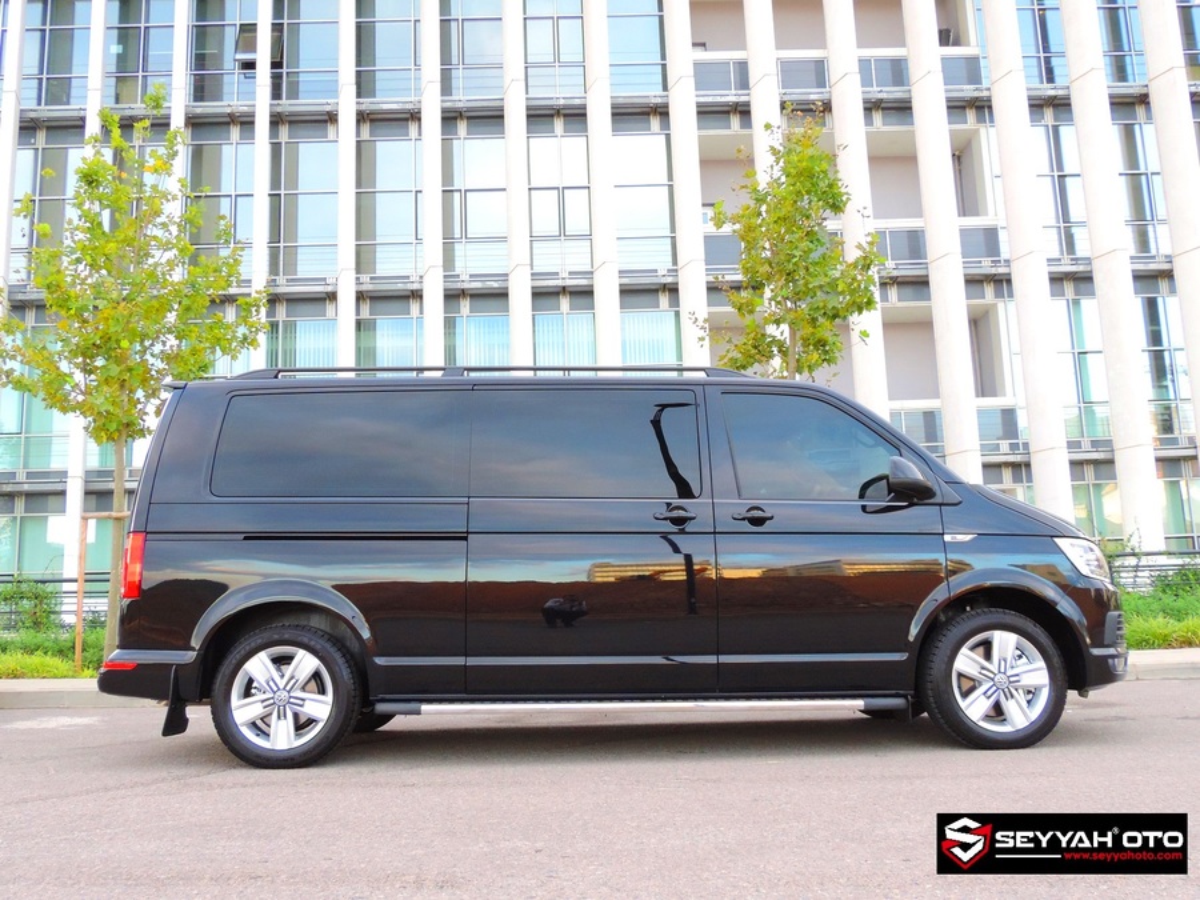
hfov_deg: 60.0
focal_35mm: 30
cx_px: 600
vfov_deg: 46.8
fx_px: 1040
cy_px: 450
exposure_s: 1/50
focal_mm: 5.3
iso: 400
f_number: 3.9
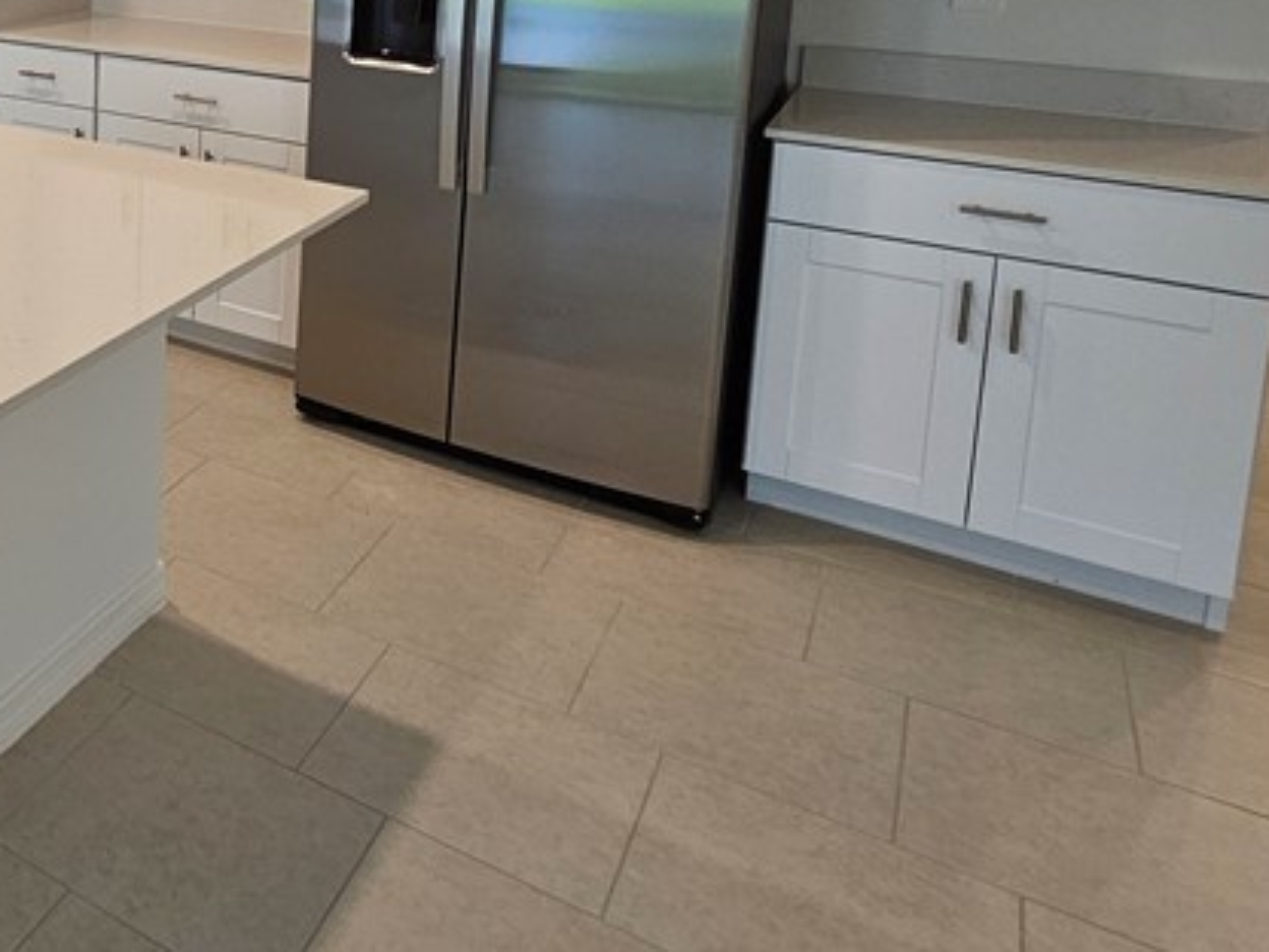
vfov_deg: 39.6
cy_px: 27
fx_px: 1173
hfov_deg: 43.5
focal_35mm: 32
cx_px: -137
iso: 125
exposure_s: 1/60
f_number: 2.2
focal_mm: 2.2
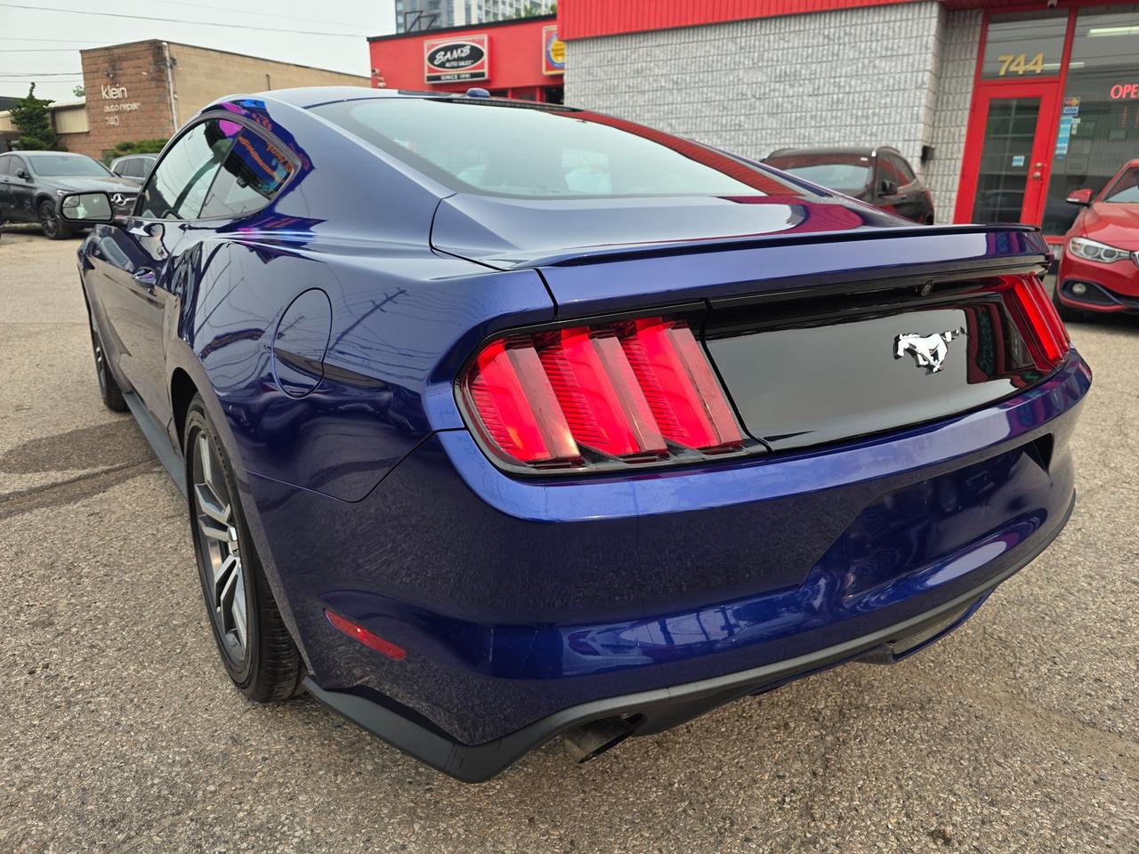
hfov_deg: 73.9
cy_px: 427
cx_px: 570
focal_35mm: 23
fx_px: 757
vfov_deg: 58.9
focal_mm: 6.3
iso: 40
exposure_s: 1/1008
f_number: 1.7
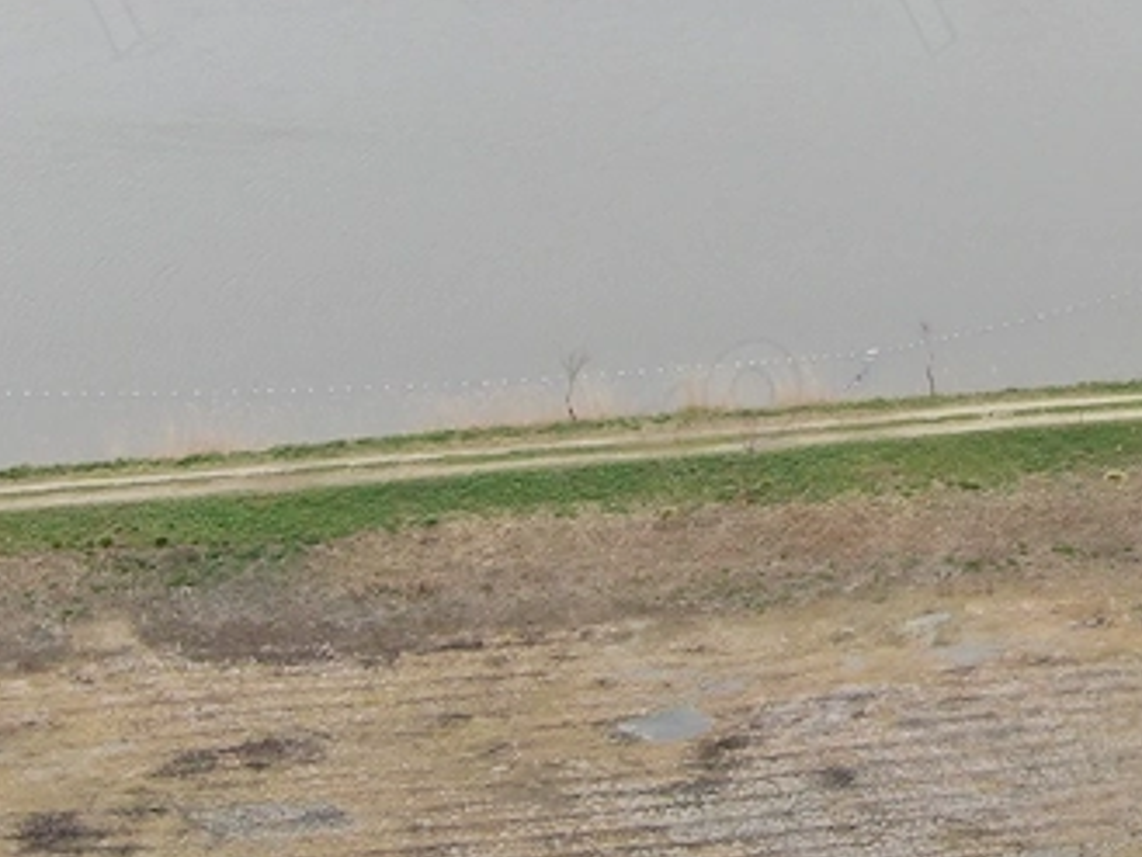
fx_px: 4818
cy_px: -208
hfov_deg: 12.9
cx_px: 1645
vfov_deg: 10.0
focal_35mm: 146
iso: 110
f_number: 3.8
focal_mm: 8.6
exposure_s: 1/120
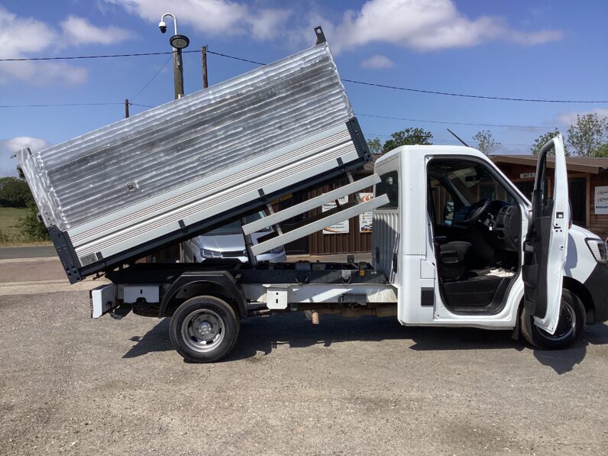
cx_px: 304
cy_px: 228
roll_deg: +1.2
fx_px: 544
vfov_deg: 45.4
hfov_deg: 58.4
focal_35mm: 31
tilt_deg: -0.3
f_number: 2.4
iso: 25
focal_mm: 3.3
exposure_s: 1/2146
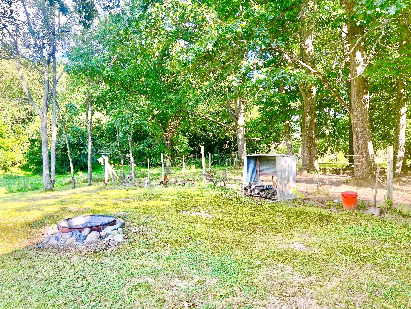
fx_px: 309
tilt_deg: -2.2
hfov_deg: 67.3
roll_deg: +1.1
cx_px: 206
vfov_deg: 53.1
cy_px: 154
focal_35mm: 26
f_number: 1.5
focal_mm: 5.7
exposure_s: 1/209
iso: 40
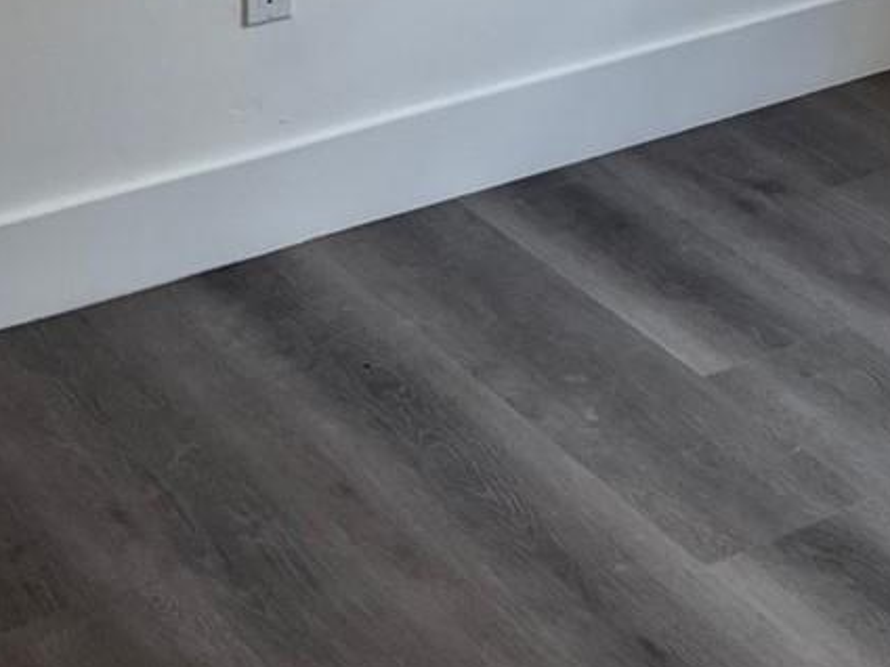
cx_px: 850
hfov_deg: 19.6
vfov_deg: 13.6
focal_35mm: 98
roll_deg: -1.3
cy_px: -512
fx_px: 2520
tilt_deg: -7.6
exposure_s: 1/177
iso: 40
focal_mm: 5.7
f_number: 1.5
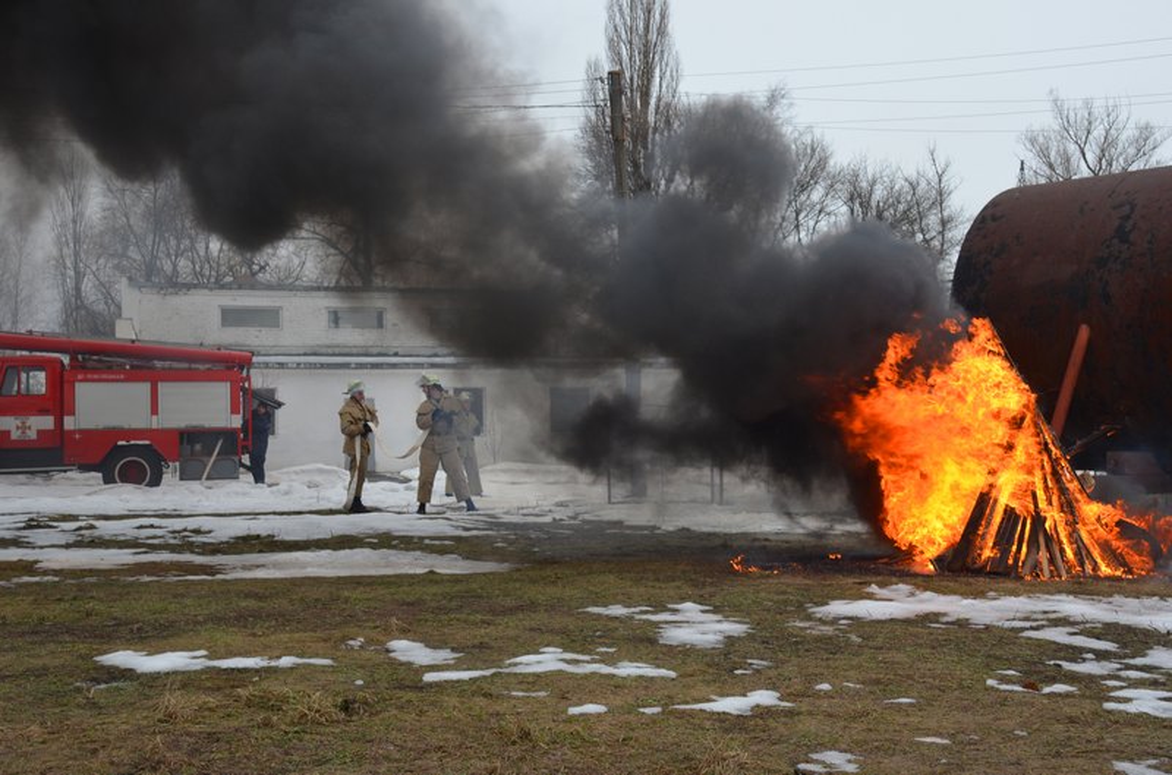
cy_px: 388
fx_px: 1705
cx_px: 586
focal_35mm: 52
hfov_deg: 37.9
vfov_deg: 25.6
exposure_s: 1/200
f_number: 7.1
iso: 200
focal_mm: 35
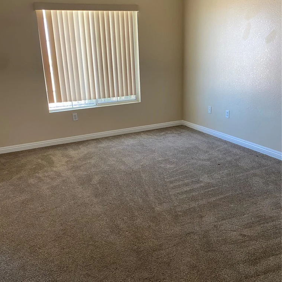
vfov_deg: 52.5
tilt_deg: -15.0
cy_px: 139
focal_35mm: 31
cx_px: 140
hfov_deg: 52.5
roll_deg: +2.3
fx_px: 286
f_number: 1.8
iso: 80
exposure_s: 1/60
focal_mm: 4.25
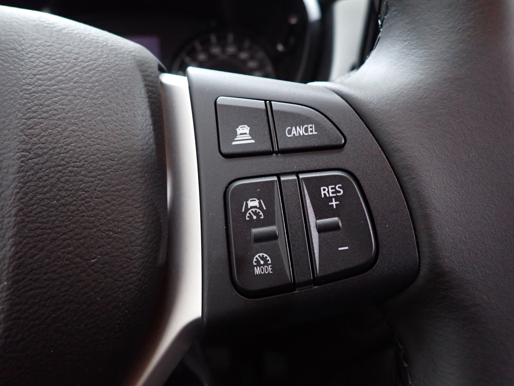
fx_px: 371
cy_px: 193
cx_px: 257
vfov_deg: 54.9
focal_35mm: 25
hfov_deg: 69.4
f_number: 2
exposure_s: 1/30
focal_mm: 4.5
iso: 640
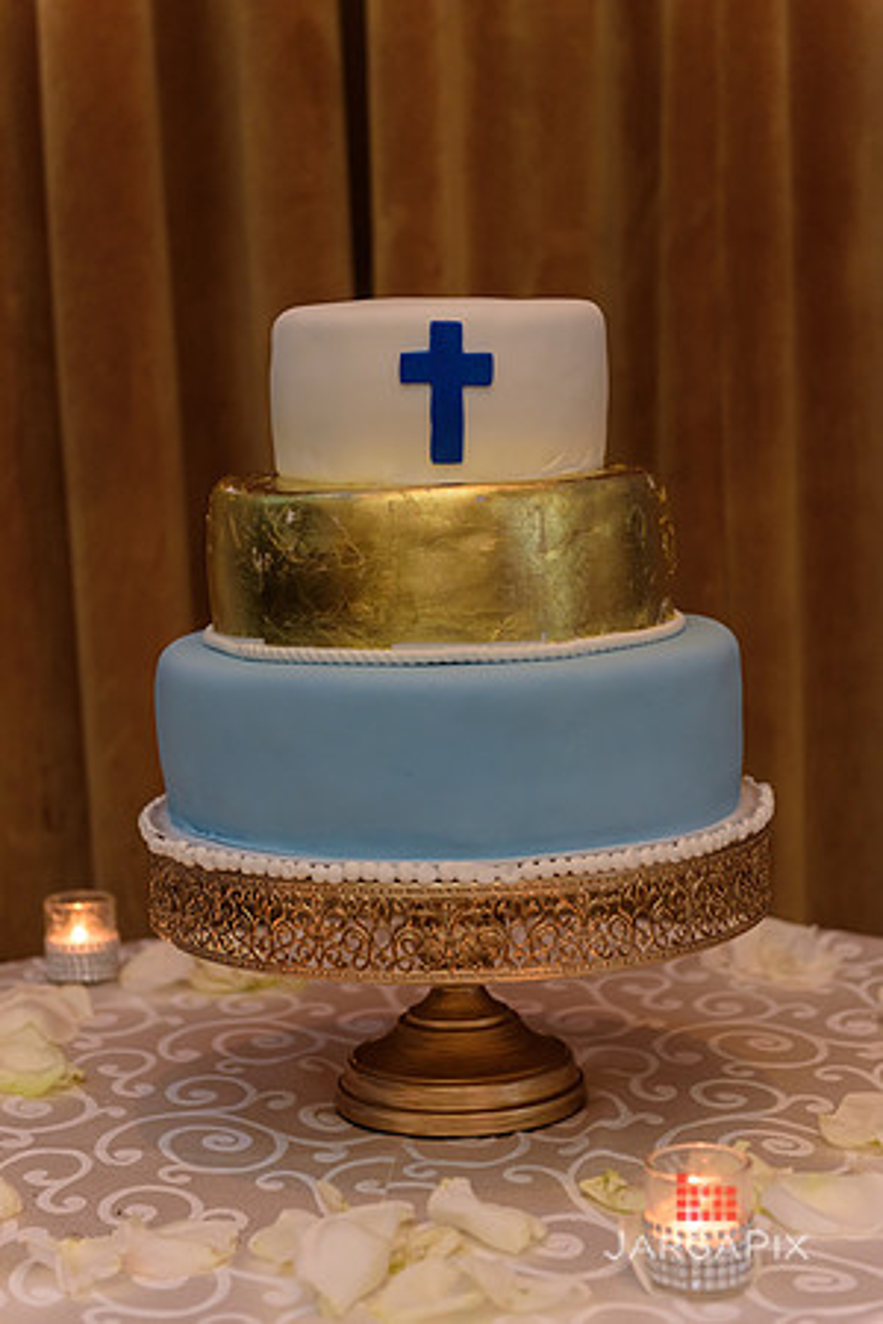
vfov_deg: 28.8
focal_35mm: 70
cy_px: 662
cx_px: 442
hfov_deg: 19.5
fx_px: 2575
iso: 1600
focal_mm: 70
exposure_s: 1/125
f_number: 3.2
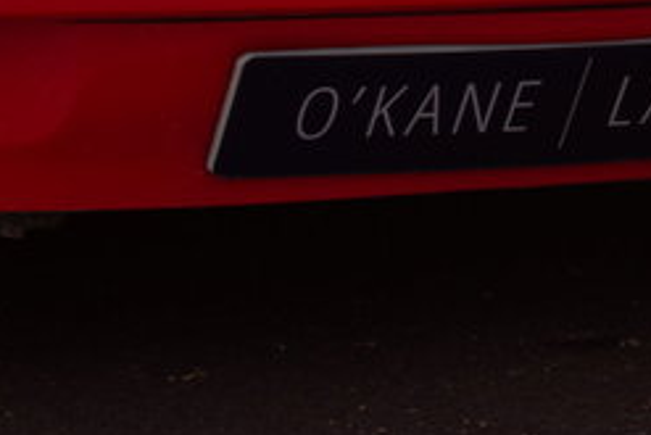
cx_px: -219
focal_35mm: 323
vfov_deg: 4.2
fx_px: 5844
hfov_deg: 6.3
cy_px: -337
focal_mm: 78
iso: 100
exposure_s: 1/80
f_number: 5.6
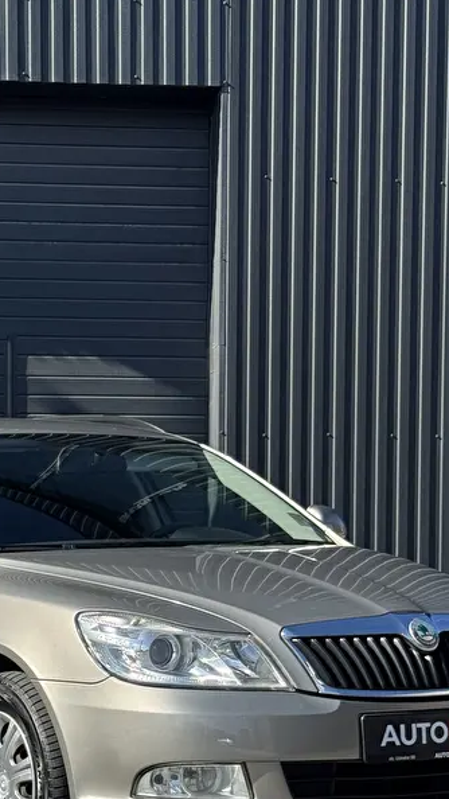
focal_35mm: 94
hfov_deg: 12.8
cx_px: 122
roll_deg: +0.1
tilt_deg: -1.9
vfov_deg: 22.4
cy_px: 646
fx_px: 1990
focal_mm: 6.76
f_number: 1.78
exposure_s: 1/4608
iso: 64
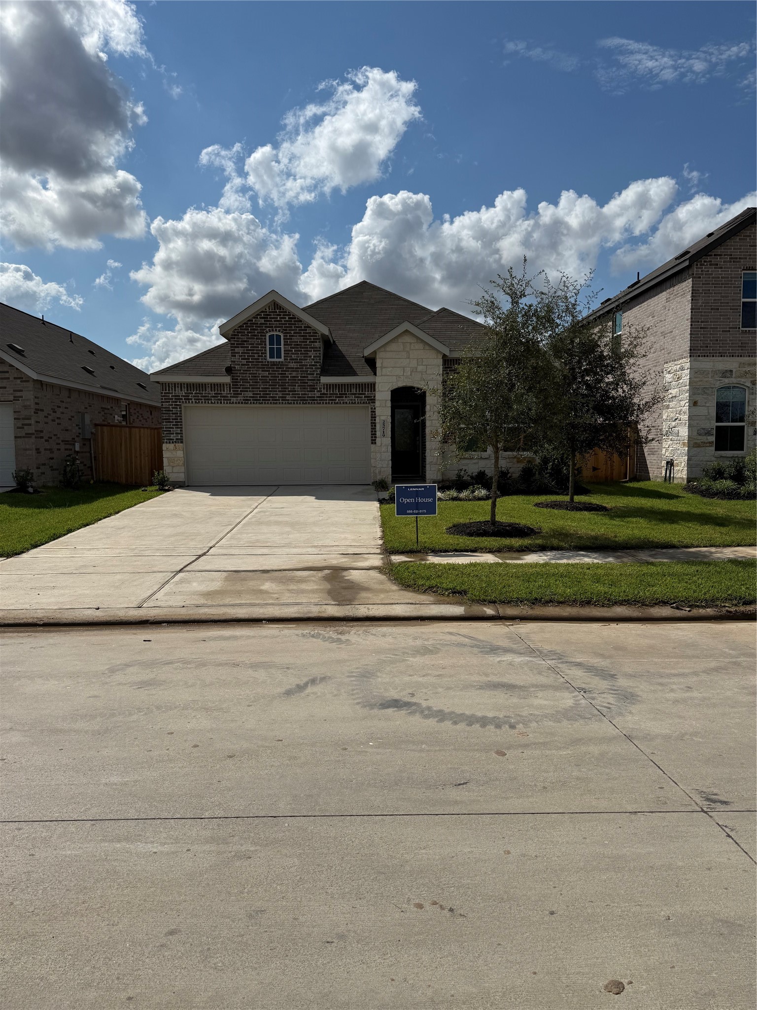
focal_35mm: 24
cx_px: 378
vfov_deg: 71.6
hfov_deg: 56.8
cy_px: 505
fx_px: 700
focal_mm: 6.76
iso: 80
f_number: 1.78
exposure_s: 1/14286
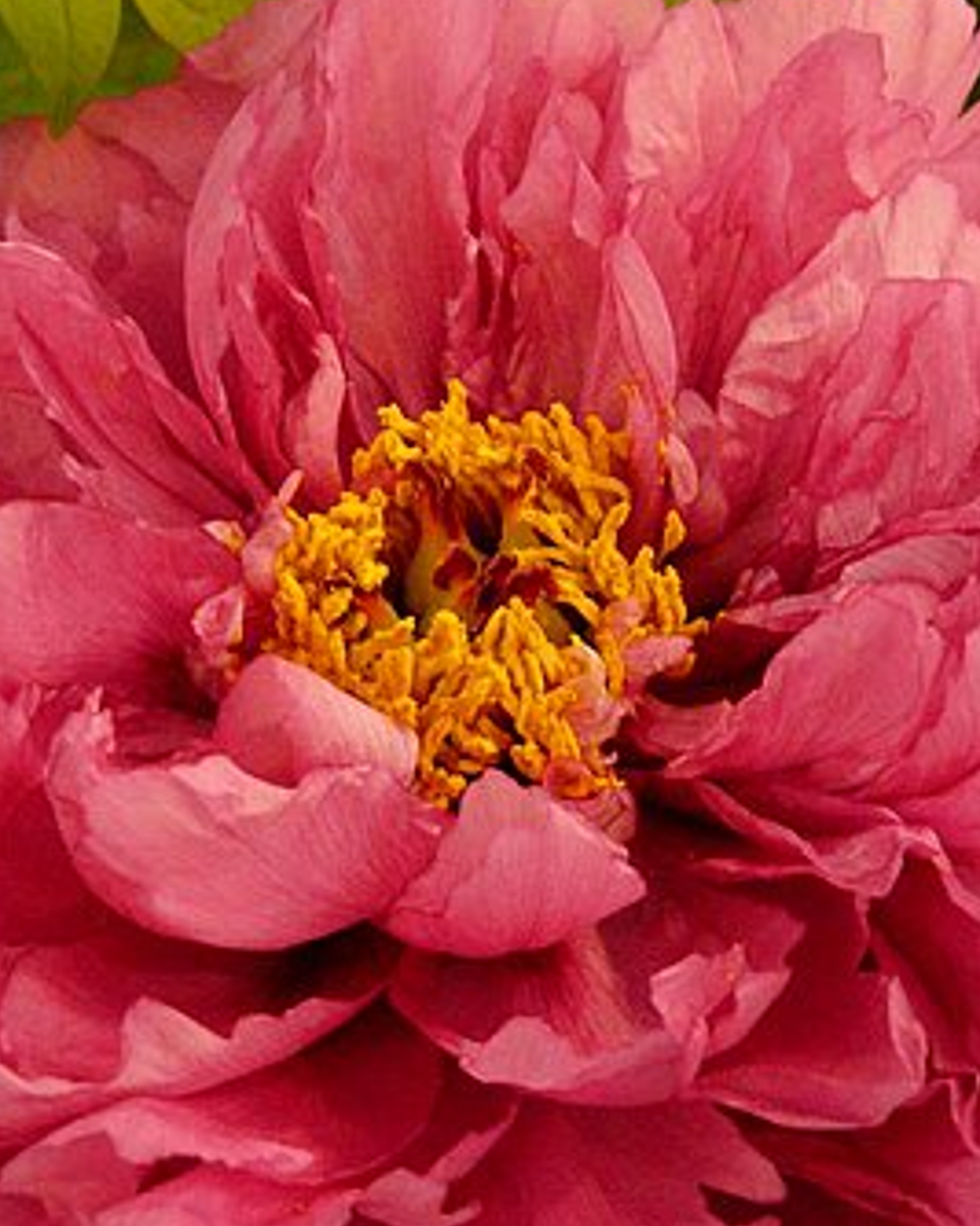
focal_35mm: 142
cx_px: 591
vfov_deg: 13.6
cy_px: 716
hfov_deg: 10.9
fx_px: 5151
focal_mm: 13.3
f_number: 3.2
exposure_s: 1/15
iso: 400
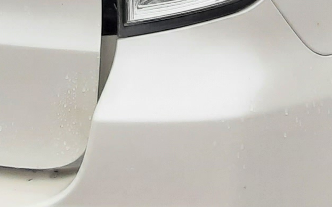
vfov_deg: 7.0
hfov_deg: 11.8
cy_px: -263
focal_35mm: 177
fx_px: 1601
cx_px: 169
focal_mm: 3.92
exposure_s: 1/742
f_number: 1.7
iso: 40
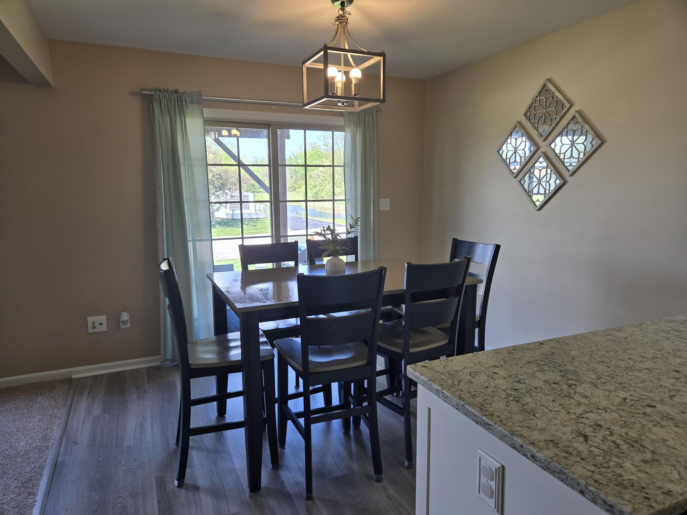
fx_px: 456
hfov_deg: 73.9
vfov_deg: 58.9
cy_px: 258
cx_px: 344
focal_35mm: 23
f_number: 1.8
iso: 25
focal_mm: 5.4
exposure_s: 1/120
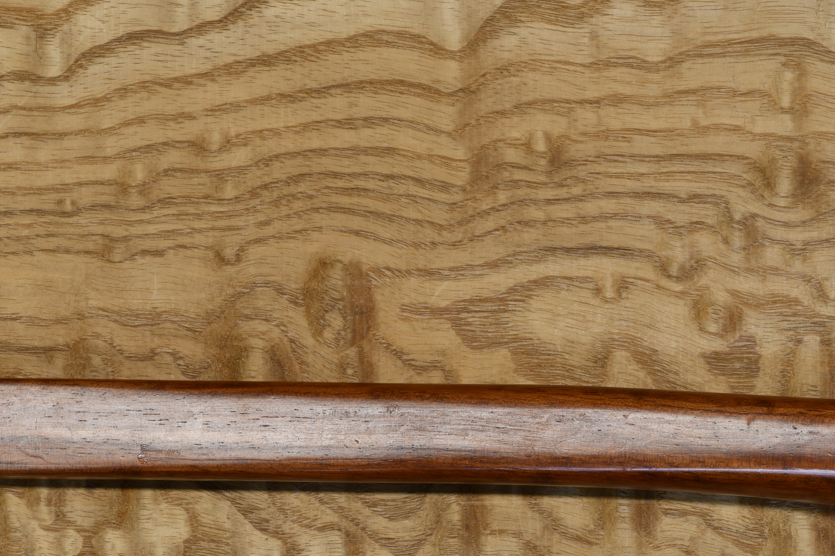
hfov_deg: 21.4
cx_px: 350
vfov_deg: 14.3
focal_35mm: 95
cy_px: 432
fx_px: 2203
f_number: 16
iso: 100
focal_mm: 50
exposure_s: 1/5
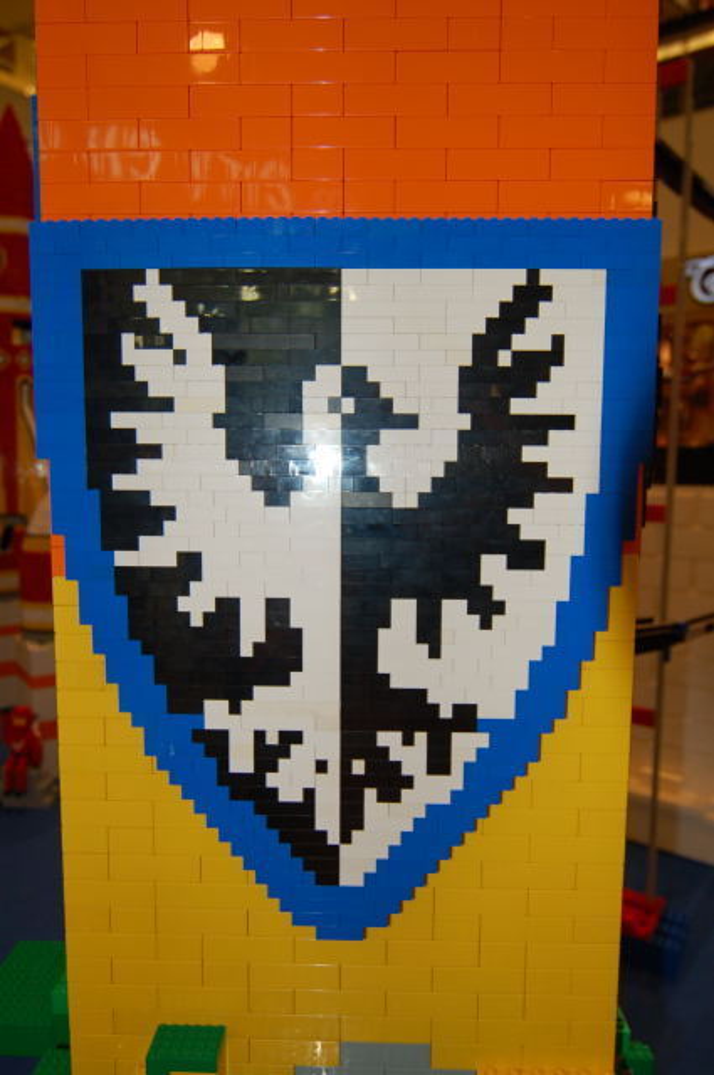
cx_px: 357
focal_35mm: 26
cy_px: 538
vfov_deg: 70.5
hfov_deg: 50.3
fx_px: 761
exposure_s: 1/60
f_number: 4
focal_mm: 17
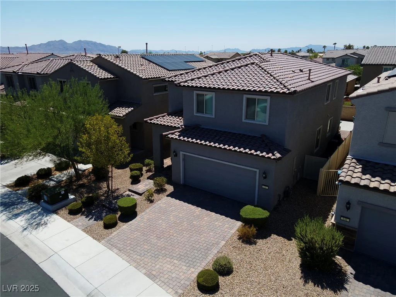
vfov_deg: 56.8
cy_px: 148
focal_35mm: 24
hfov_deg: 71.6
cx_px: 198
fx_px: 275
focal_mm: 4.5
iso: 100
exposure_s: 1/800
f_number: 2.8
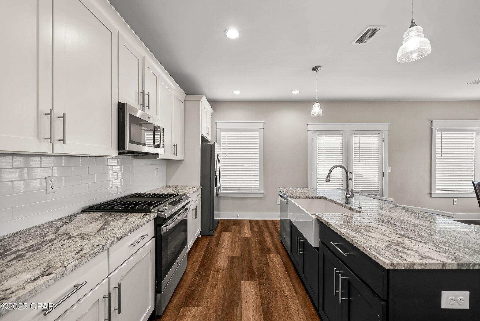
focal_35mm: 13
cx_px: 240
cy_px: 160
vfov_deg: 85.5
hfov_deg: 108.3
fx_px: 173
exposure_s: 1/1.25
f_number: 9
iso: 400
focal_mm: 13
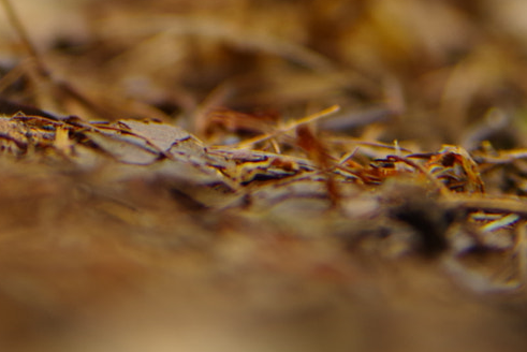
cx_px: -68
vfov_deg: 4.3
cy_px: -373
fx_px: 4584
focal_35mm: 313
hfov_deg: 6.5
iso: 400
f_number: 3.5
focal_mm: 75
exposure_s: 1/15
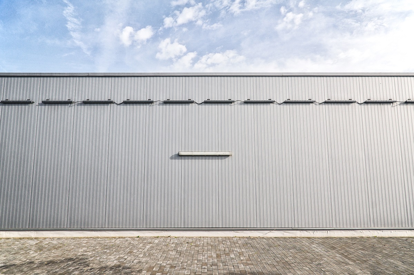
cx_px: 207
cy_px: 138
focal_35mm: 24
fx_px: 276
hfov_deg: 73.8
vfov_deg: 53.0
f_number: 6.3
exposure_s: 1/1000
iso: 200
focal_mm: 16
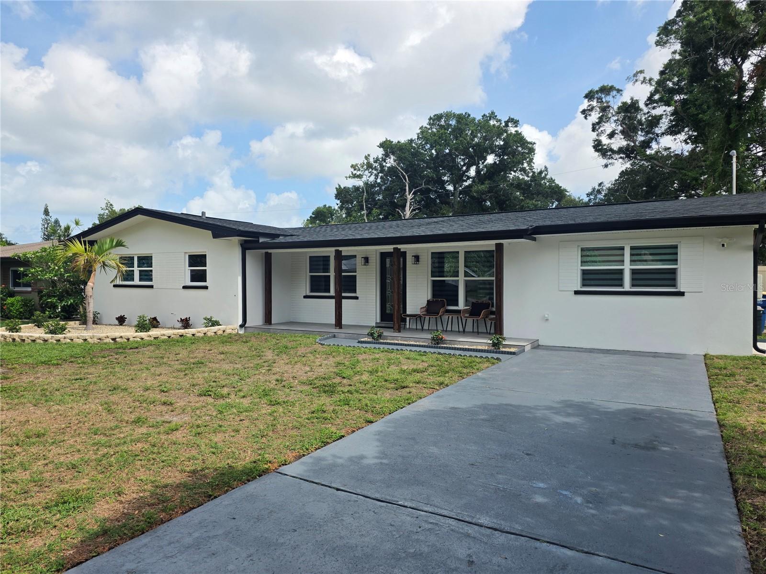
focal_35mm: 23
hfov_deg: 73.9
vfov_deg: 58.9
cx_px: 383
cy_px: 287
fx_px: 509
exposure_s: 1/5017
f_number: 1.7
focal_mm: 6.25
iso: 80
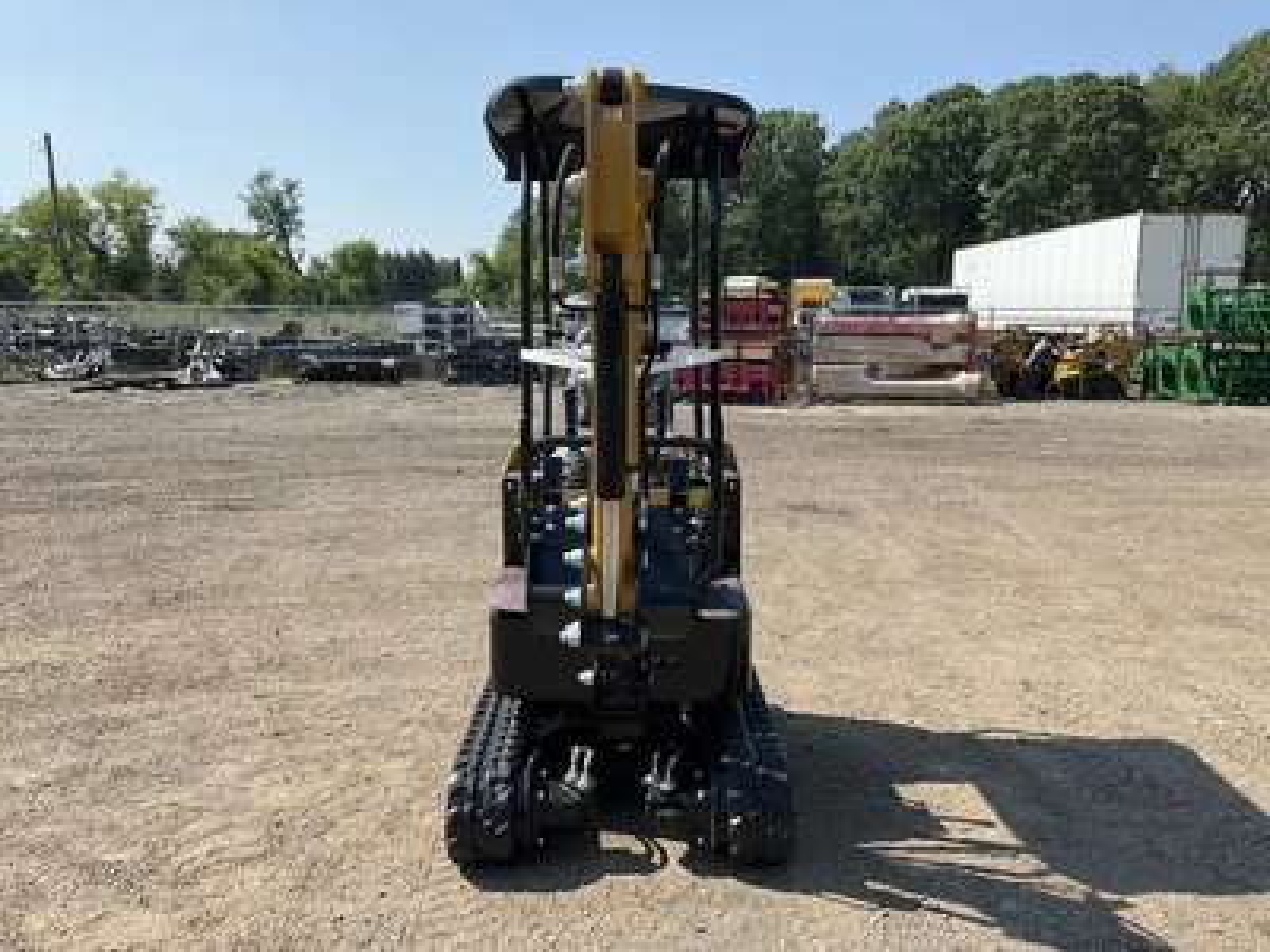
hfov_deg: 61.7
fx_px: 1064
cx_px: 635
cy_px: 476
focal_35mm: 29
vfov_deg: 48.2
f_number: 1.8
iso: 25
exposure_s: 1/1412
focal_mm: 3
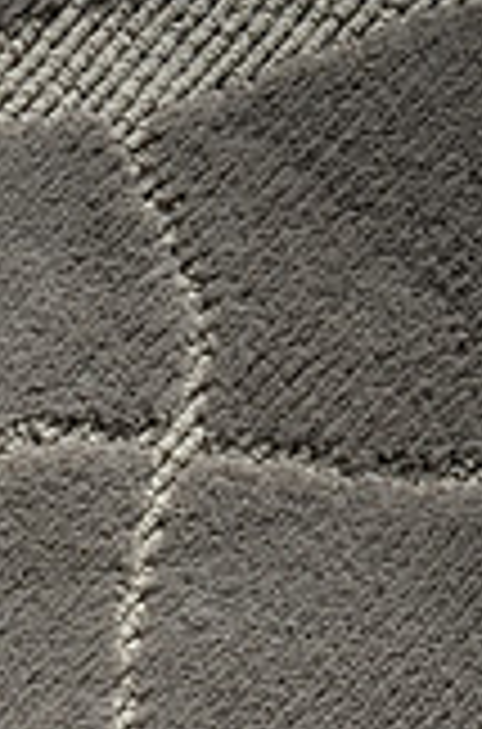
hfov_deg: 6.9
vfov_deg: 10.5
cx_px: -160
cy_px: 801
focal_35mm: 195
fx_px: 3941
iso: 200
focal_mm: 70
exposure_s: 1/250
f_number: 2.8
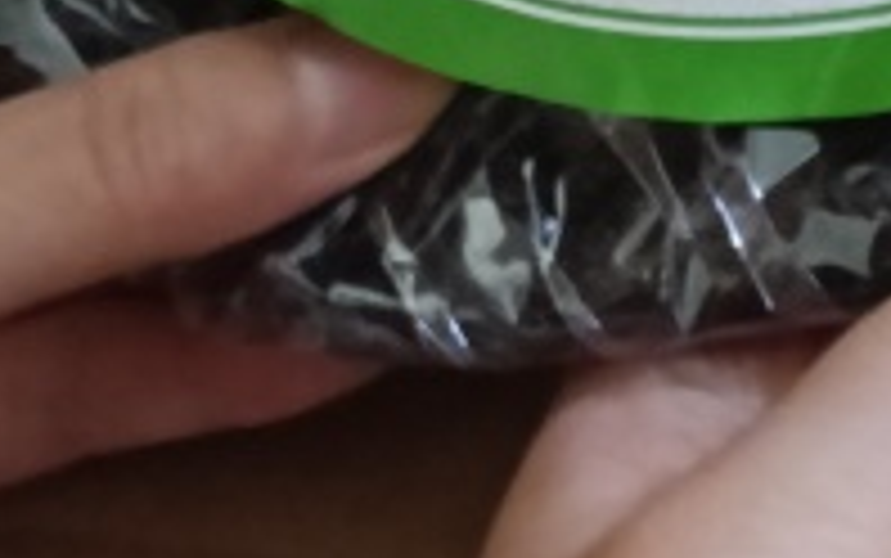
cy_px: -778
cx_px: 1692
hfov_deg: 15.1
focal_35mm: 116
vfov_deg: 9.9
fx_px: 2818
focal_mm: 3.98
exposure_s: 1/14.3
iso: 1250
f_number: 1.8
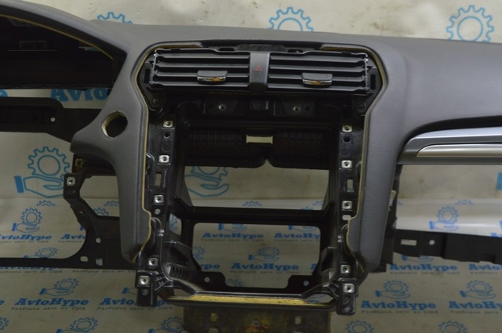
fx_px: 627
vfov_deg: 29.8
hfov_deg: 43.7
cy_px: 166
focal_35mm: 45
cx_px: 251
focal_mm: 30
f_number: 5.6
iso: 400
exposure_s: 1/20
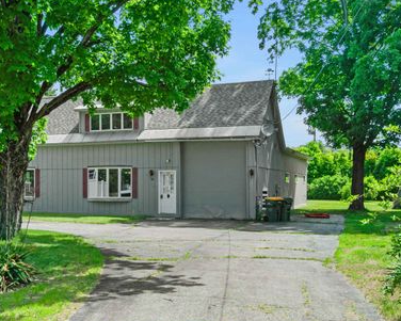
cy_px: 151
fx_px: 534
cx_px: 162
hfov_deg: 41.0
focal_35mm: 45
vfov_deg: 33.4
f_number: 20
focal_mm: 24
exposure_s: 1/45
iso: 200
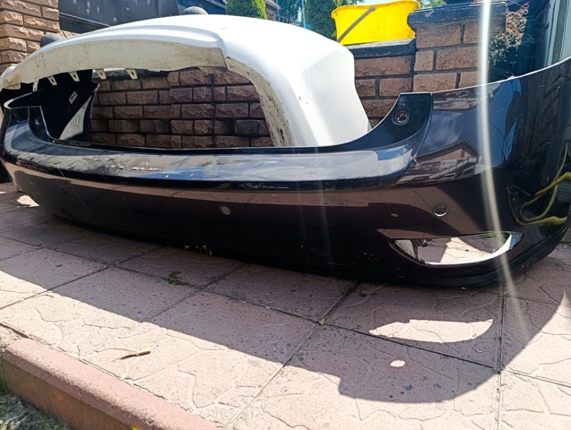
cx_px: 286
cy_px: 215
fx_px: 380
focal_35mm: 23
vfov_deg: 59.0
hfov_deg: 73.8
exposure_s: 1/283
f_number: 1.6
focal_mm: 6.14
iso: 50
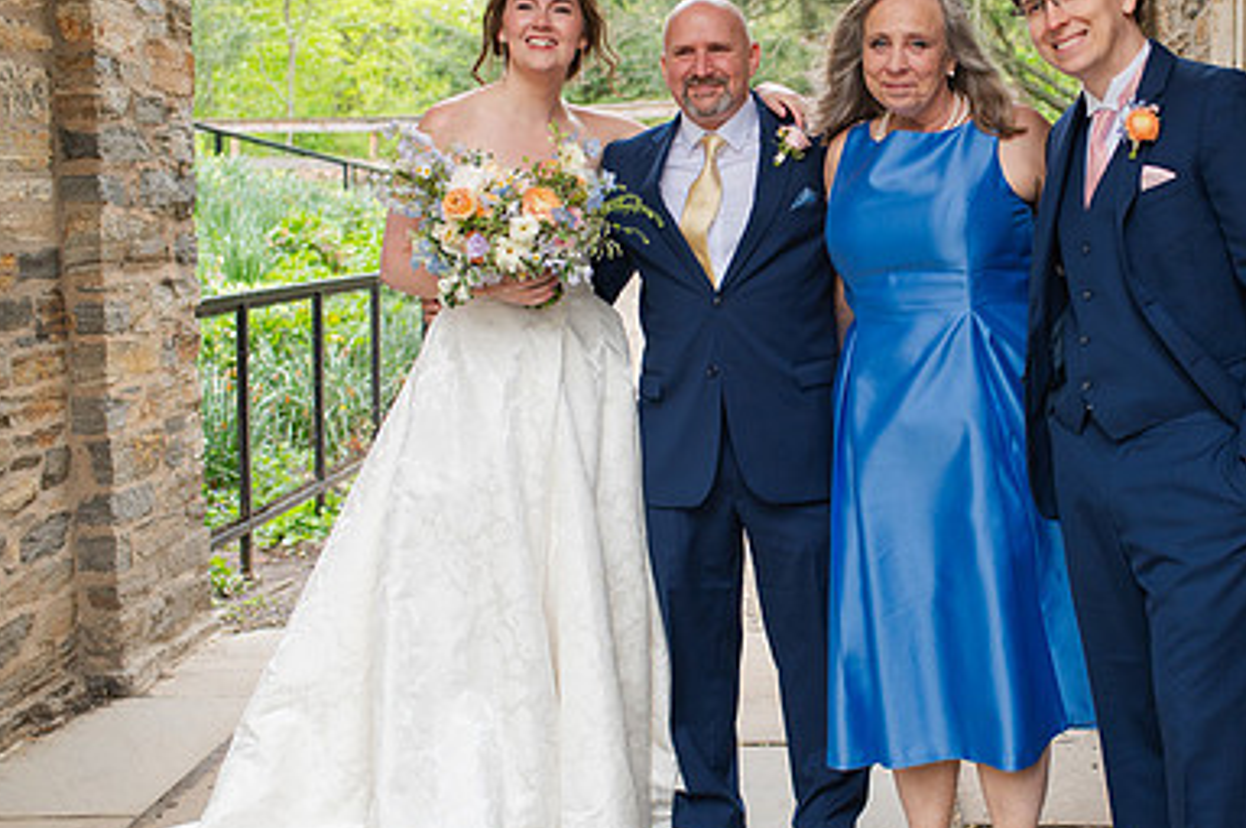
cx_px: 848
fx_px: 1901
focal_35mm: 55
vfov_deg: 24.5
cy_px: 388
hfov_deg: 35.9
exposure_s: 1/320
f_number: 3.2
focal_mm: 35
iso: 720
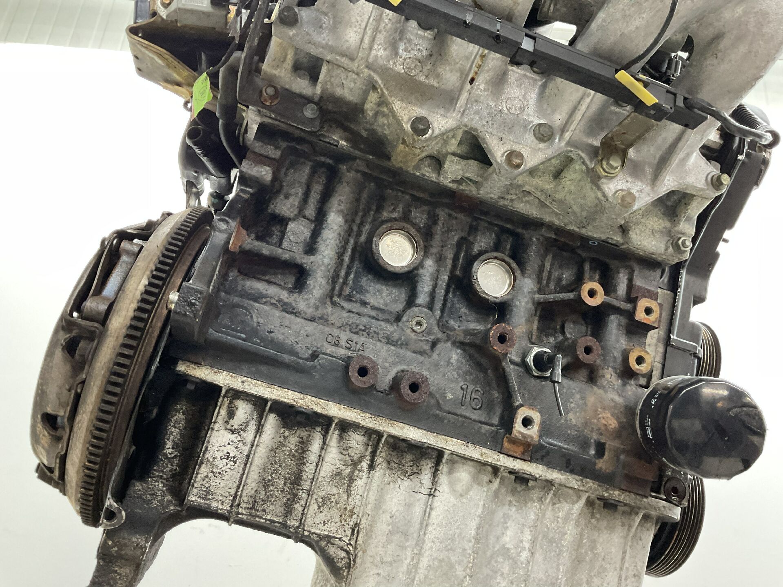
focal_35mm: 29
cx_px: 392
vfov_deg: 48.2
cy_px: 294
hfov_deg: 61.7
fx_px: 656
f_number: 1.8
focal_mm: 3
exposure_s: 1/50
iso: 160
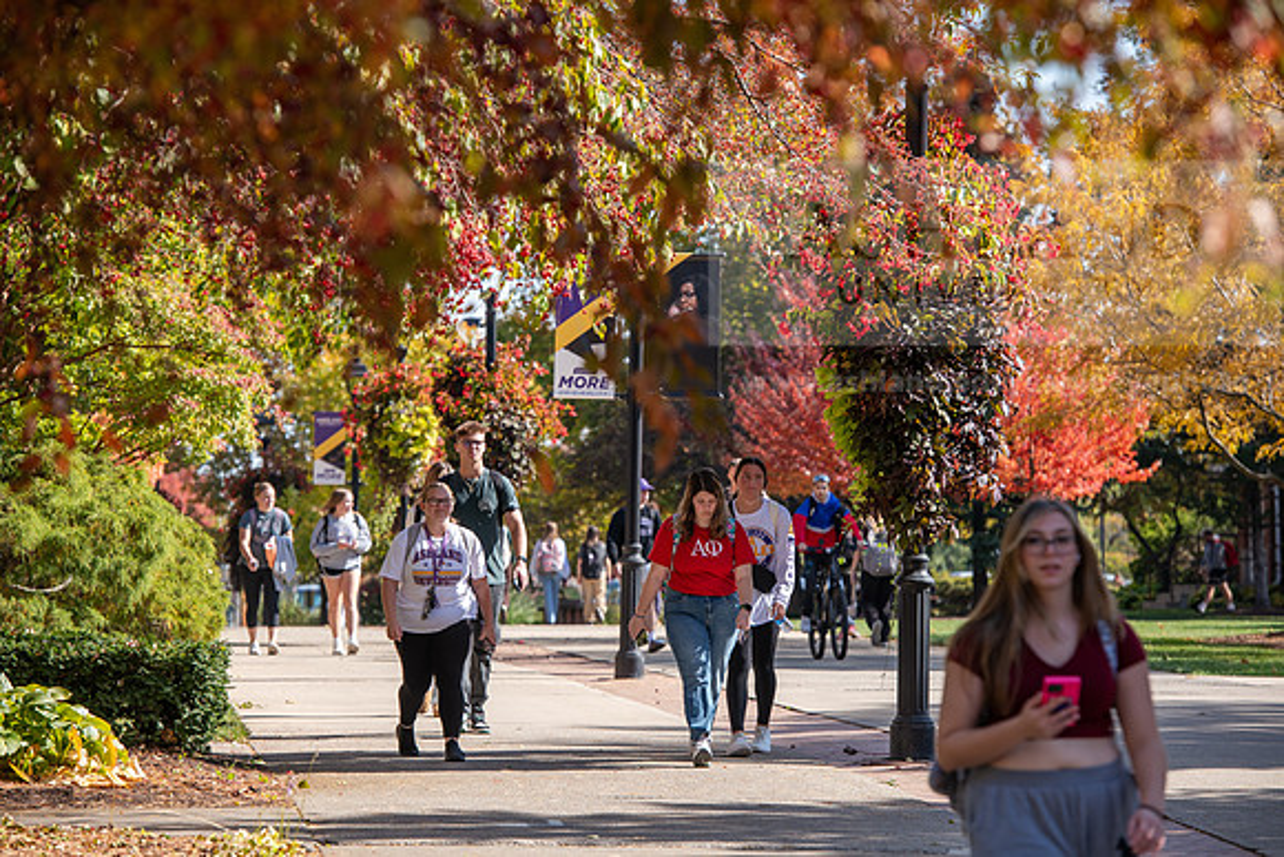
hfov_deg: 13.2
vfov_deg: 8.9
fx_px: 5529
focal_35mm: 155
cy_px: 428
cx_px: 642
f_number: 5.6
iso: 160
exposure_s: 1/250
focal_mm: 155
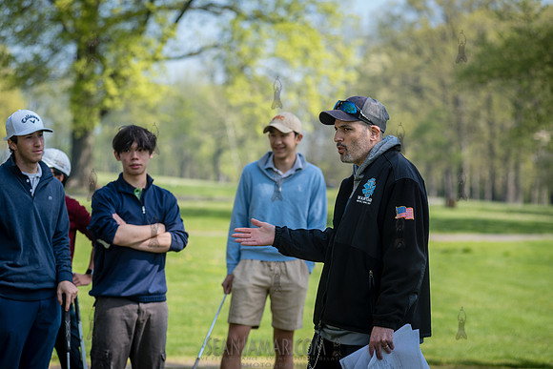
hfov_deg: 17.1
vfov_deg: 11.4
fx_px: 1844
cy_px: 184
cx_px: 276
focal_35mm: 120
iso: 100
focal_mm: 120
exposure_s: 1/250
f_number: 4
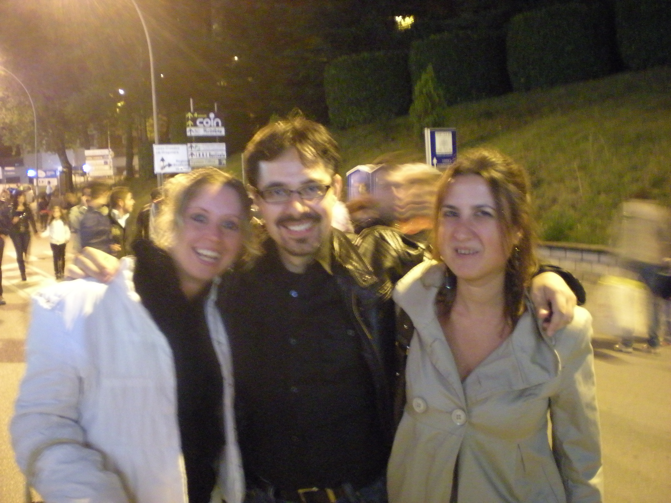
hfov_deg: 49.0
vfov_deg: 37.7
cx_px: 336
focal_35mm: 38
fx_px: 737
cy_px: 252
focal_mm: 6.3
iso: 800
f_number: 3.1
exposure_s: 1/2
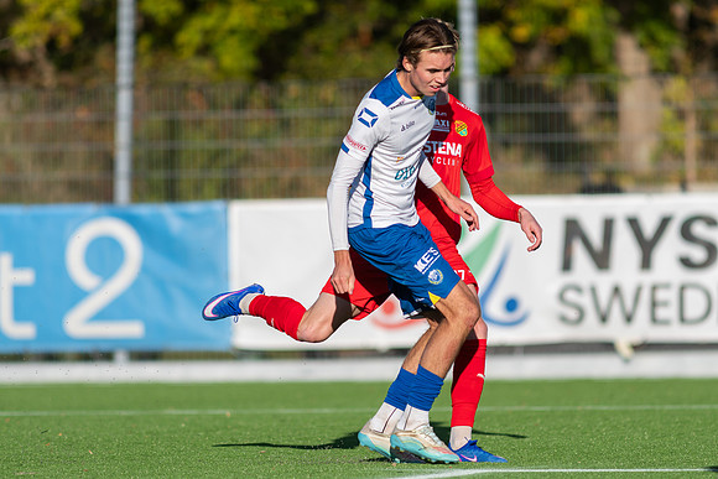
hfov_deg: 4.6
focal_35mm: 450
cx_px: 359
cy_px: 240
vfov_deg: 3.1
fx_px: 8977
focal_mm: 300
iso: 100
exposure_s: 1/2000
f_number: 3.2
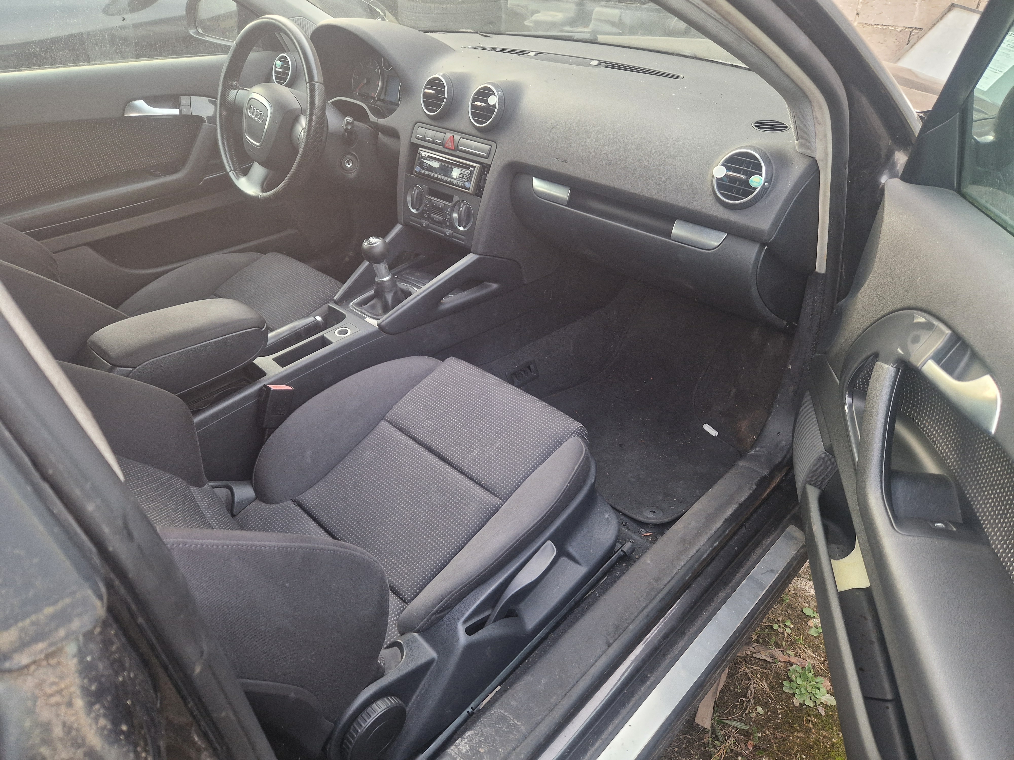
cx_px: 507
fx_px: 674
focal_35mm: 23
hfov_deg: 73.9
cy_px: 380
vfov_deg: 58.9
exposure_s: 1/100
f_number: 1.8
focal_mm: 5.4
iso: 125
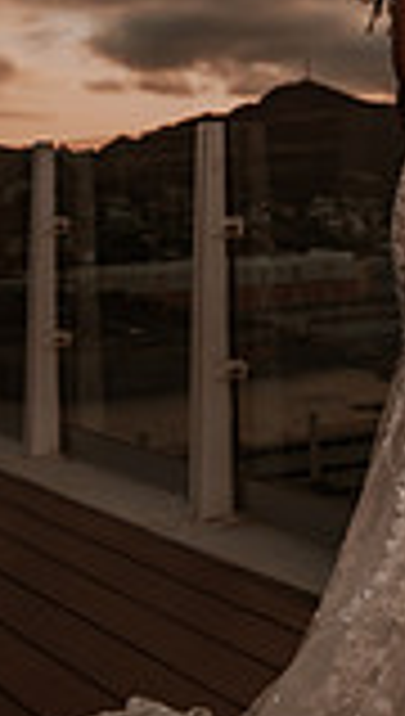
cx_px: 443
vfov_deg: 28.8
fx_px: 1349
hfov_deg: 16.6
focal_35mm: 71
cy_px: 99
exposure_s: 1/1600
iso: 160
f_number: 4
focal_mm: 24
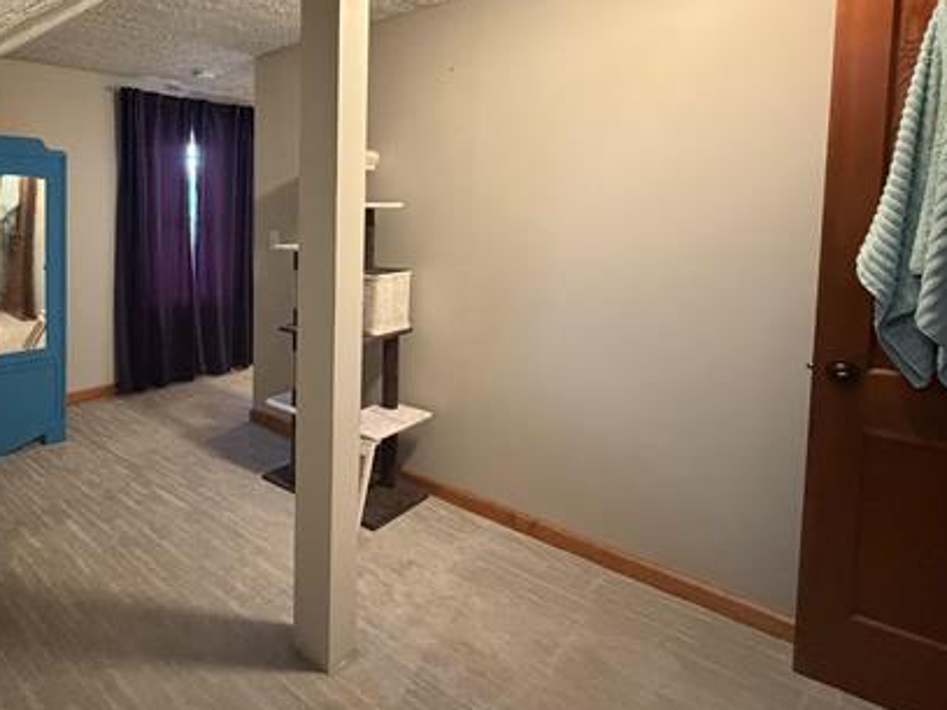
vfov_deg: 60.0
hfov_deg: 70.9
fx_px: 602
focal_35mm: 22
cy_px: 251
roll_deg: -0.7
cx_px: 230
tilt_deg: -3.8
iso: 1000
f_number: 2.2
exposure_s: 1/40
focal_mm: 2.22
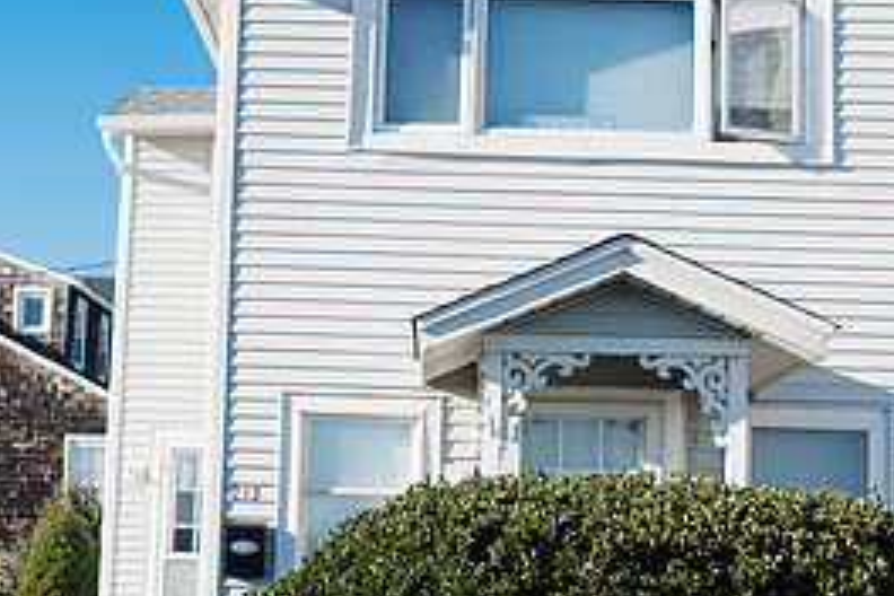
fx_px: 1912
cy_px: 344
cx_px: 325
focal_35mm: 77
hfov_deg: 26.2
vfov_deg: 17.7
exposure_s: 1/1250
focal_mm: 35
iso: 100
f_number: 2.8
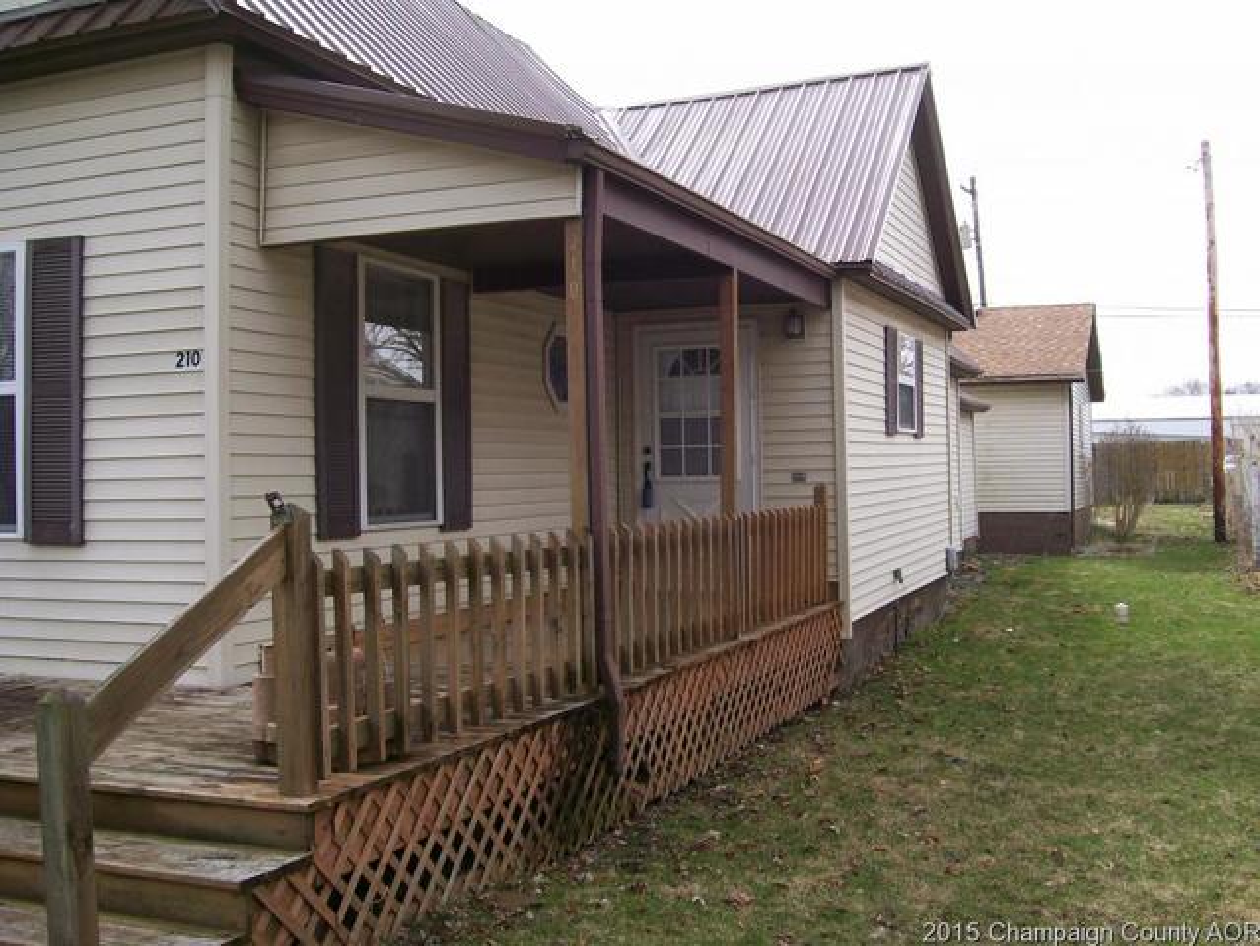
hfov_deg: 51.3
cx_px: 630
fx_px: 1311
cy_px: 473
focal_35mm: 36
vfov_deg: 39.7
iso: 80
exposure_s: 1/679
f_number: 2.7
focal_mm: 6
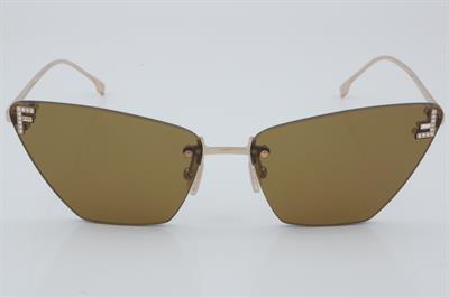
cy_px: 149
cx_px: 224
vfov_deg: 16.5
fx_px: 1028
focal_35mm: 82
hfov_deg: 24.6
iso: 100
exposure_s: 1/3
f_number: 32
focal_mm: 55
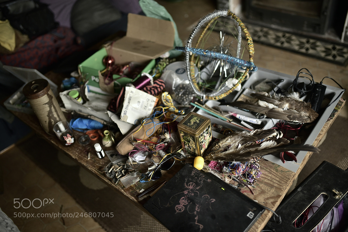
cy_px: 116
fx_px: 338
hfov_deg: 54.4
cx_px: 174
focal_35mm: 35
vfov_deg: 37.9
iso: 400
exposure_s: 1/160
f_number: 1.4
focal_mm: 35
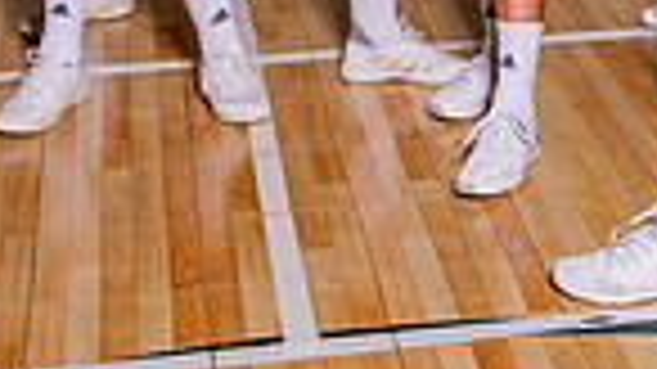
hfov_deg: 18.1
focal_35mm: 116
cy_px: -612
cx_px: 613
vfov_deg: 9.0
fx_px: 2020
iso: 200
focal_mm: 24
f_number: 9
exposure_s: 1/250
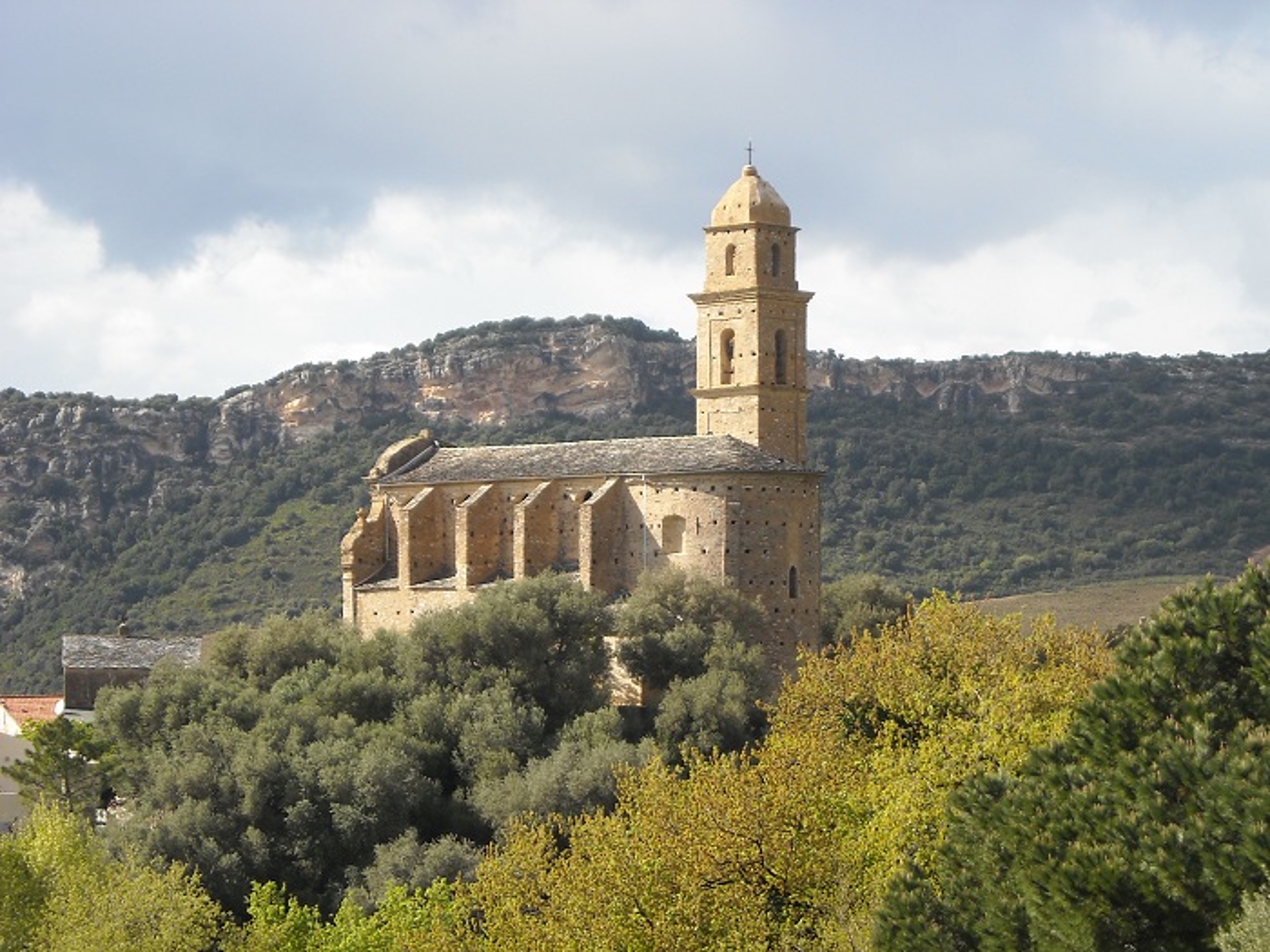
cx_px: 635
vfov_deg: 14.1
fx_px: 3852
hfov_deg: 18.7
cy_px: 476
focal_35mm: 105
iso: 64
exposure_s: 1/228
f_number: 4.7
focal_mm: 17.1
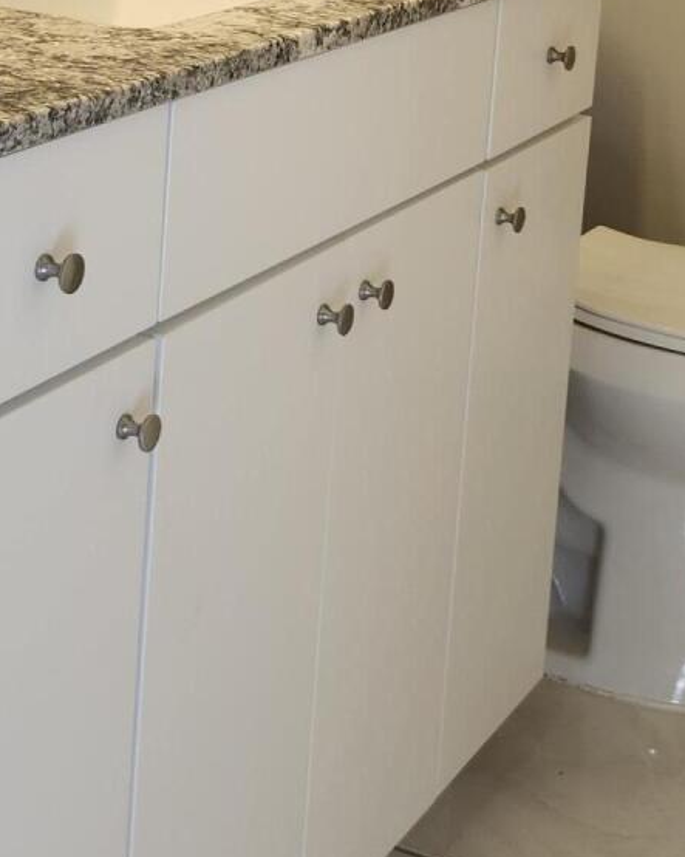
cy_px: 37
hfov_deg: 18.9
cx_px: 441
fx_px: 2053
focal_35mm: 81
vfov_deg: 22.8
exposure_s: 1/120
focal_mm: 5.54
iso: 80
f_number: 1.8
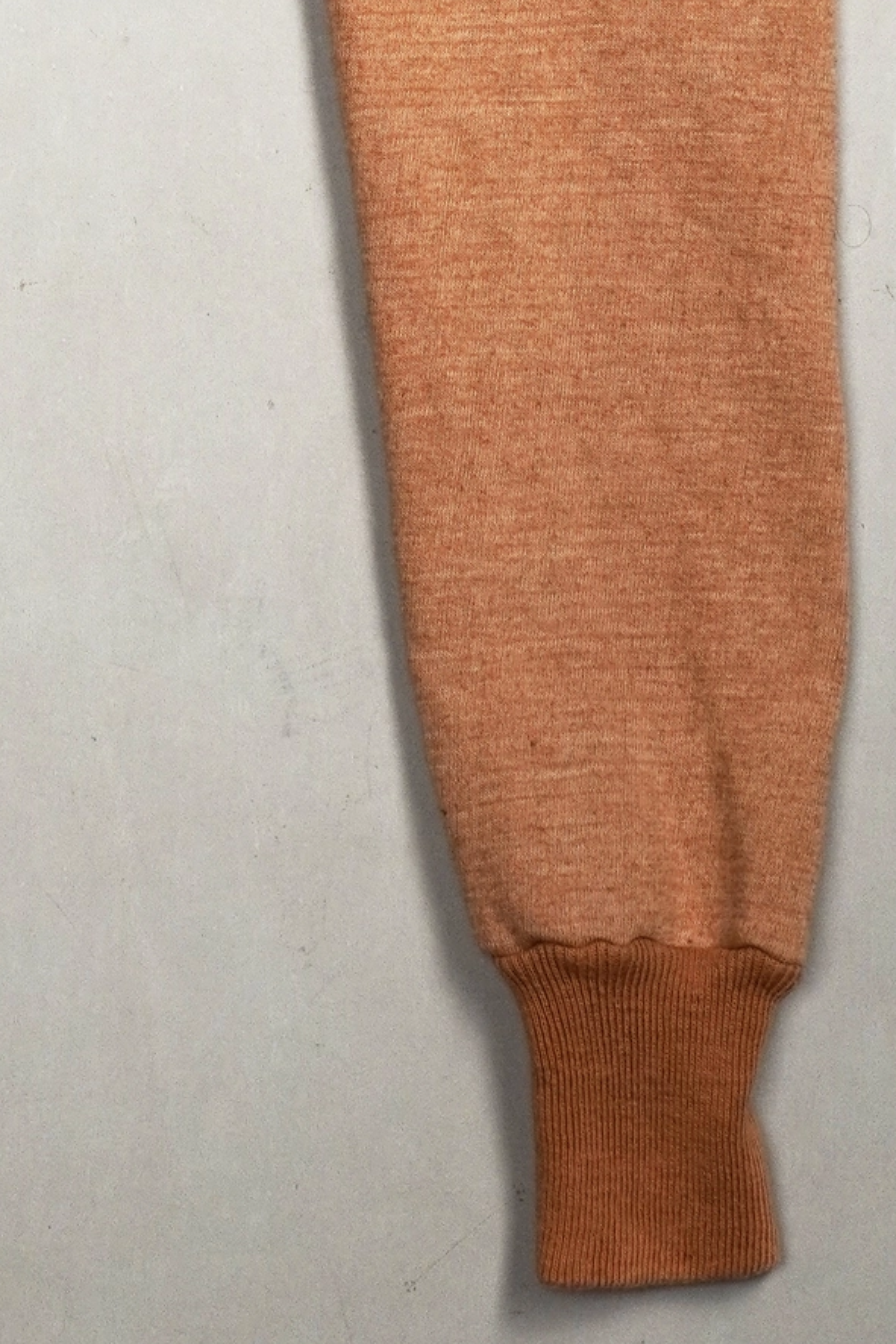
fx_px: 5821
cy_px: -548
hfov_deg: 8.7
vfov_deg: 12.6
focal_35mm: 156
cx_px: -139
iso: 400
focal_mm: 32
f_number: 10
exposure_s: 1/60
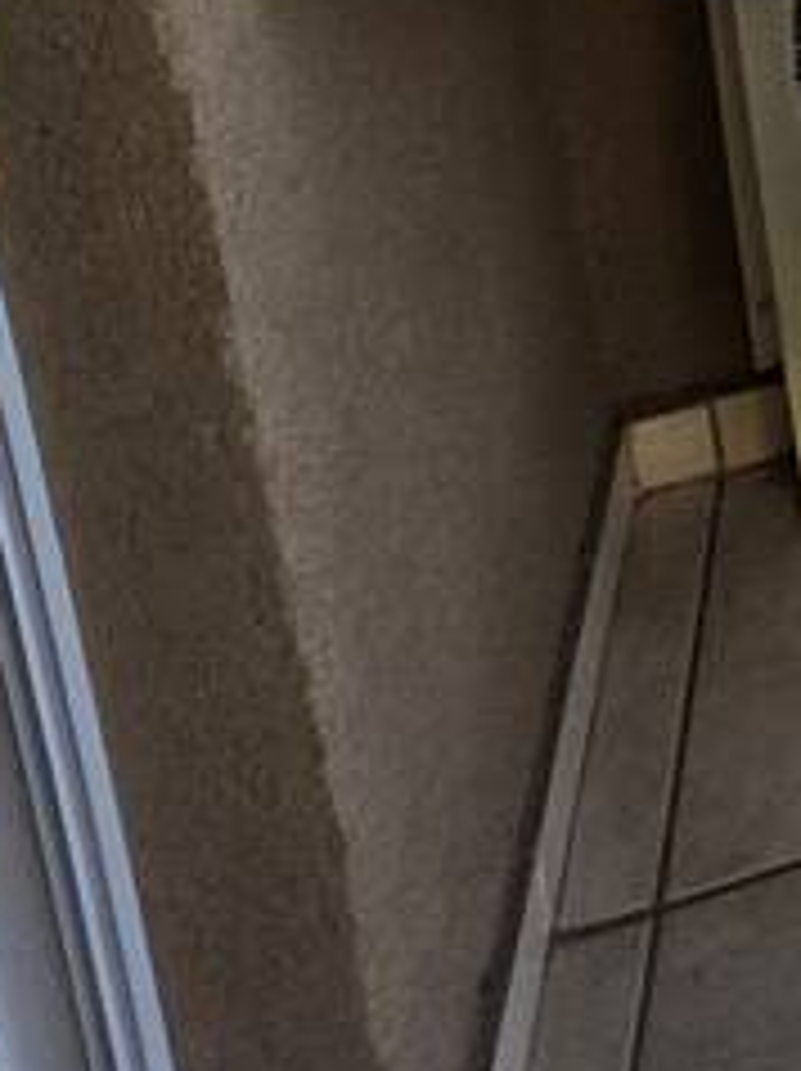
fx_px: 1824
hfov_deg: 17.5
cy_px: -940
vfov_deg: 20.5
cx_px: 1616
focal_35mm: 59
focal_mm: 2.2
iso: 32
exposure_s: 1/2000
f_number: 1.9
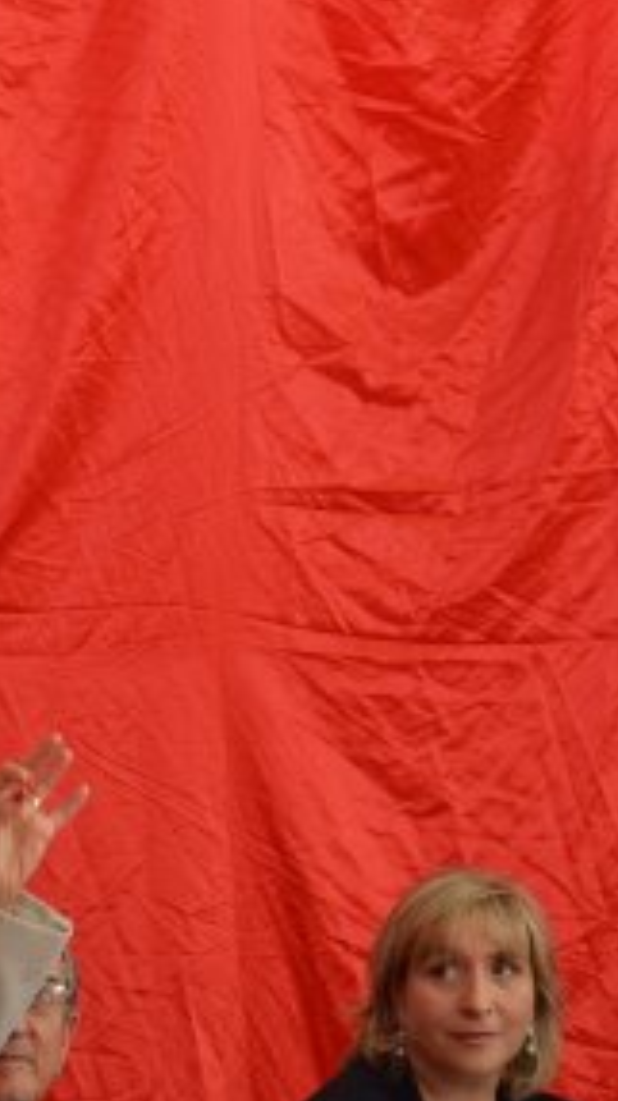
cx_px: 203
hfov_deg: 5.6
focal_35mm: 217
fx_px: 6335
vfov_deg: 9.9
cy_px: 725
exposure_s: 1/60
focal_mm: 62
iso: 800
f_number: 5.3
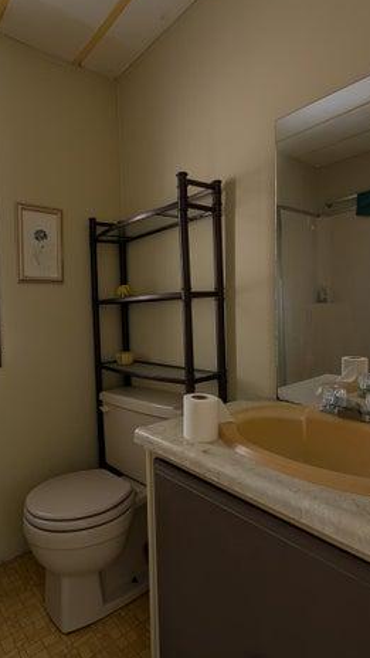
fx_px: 314
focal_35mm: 18
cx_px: 106
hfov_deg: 58.7
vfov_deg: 92.6
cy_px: 322
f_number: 1.7
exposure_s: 1/42.3
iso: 58
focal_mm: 2.02
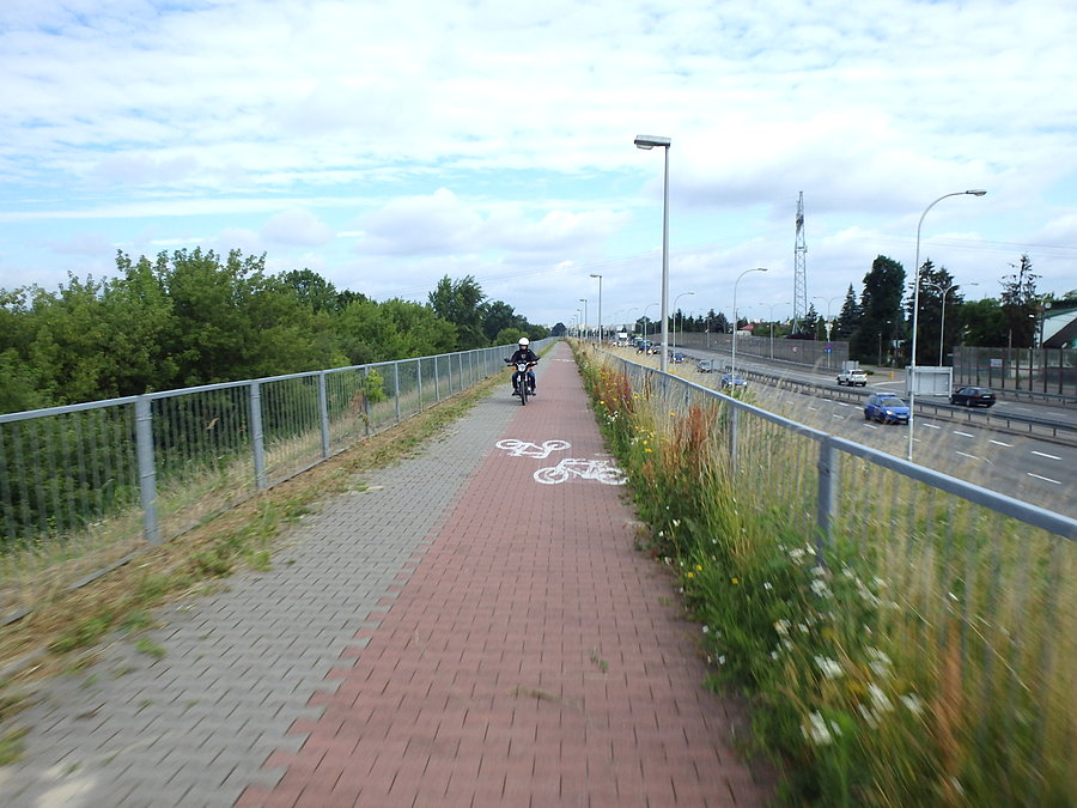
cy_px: 404
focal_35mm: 28
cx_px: 538
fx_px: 871
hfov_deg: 63.4
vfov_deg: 49.7
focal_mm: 5
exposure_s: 1/100
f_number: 11
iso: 125
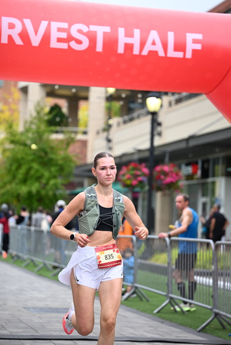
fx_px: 962
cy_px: 172
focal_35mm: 100
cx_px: 116
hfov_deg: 13.7
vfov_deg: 20.4
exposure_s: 1/2000
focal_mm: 100
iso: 640
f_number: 2.8
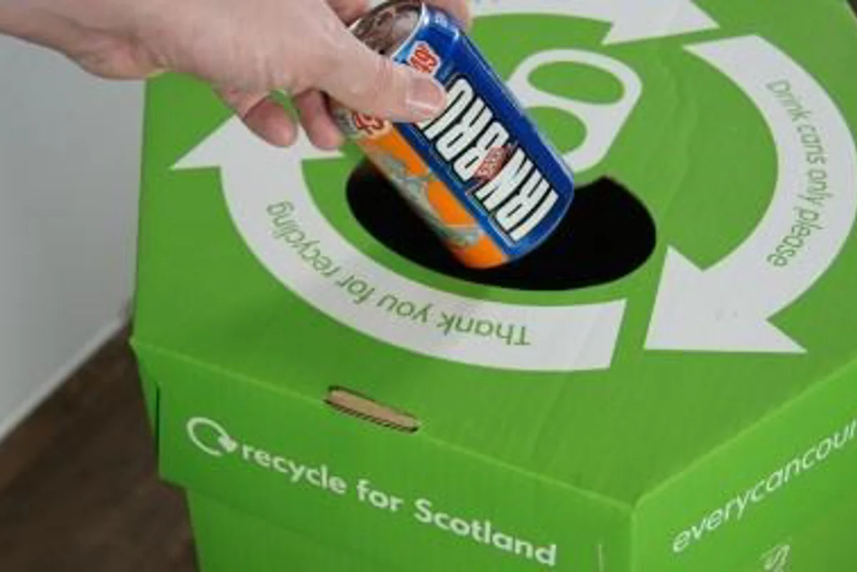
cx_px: 428
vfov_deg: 25.8
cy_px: 286
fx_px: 1250
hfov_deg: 37.9
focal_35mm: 52
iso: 400
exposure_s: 1/60
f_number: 5
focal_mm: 35
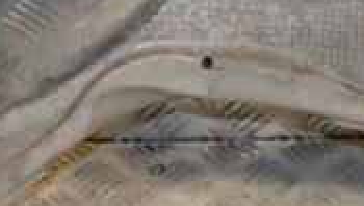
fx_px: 1247
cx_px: 250
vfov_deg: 9.4
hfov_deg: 16.6
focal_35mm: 129
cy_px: 65
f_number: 7.1
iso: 800
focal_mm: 24
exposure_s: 1/200
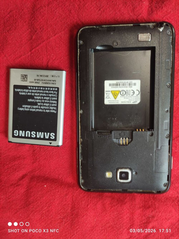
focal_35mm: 25
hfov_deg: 54.9
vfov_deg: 69.4
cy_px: 120
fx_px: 172
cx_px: 90
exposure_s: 1/20
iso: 759
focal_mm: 5.43
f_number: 1.89
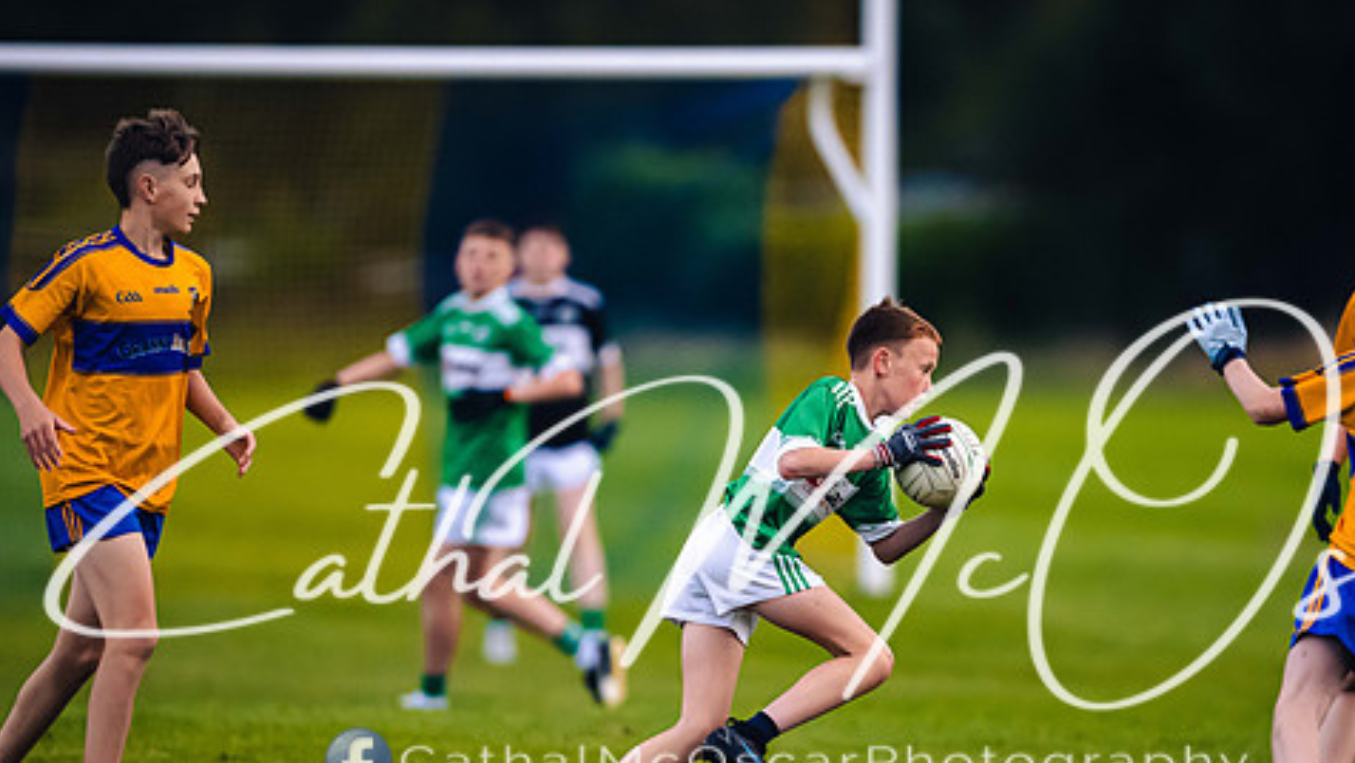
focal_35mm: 565
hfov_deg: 3.8
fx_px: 20305
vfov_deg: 2.2
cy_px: 506
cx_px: 750
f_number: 2.8
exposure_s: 1/800
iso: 3200
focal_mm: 400
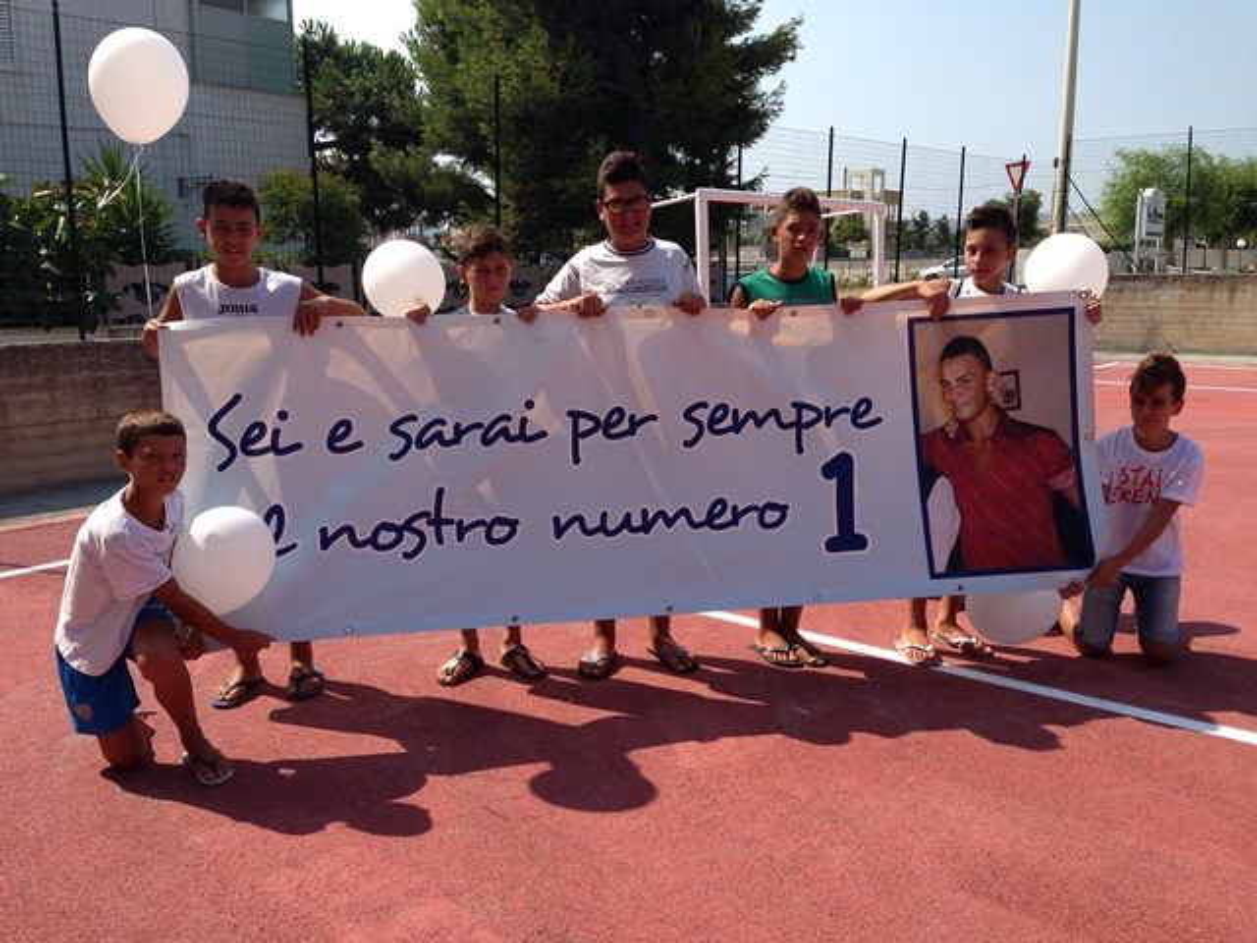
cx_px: 628
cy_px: 472
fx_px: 1198
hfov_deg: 55.4
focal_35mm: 33
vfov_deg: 42.9
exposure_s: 1/1391
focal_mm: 4.13
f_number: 2.4
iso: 50
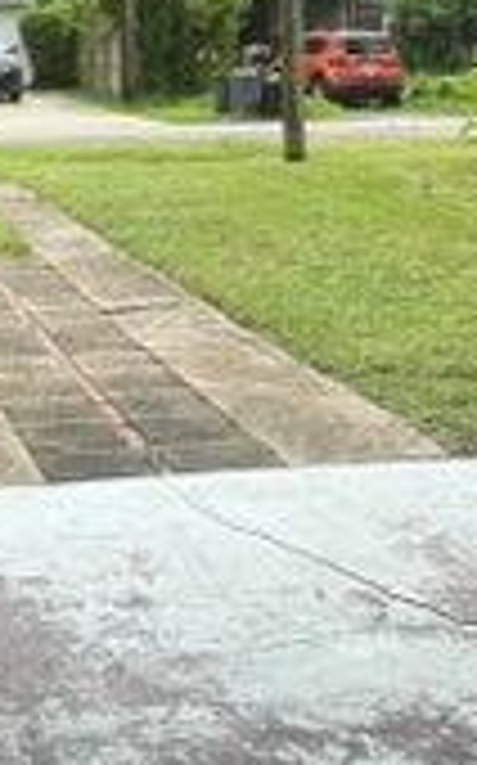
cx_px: 94
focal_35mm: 78
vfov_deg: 25.7
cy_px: 76
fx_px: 1625
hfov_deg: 16.6
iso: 50
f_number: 1.6
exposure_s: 1/1587
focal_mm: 5.96
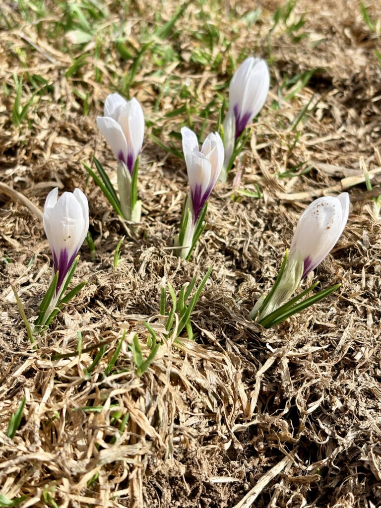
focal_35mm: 52
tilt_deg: -34.5
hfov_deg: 28.0
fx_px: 763
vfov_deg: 36.8
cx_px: 190
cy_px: 254
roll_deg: -2.5
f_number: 1.6
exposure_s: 1/1848
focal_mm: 5.96
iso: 32
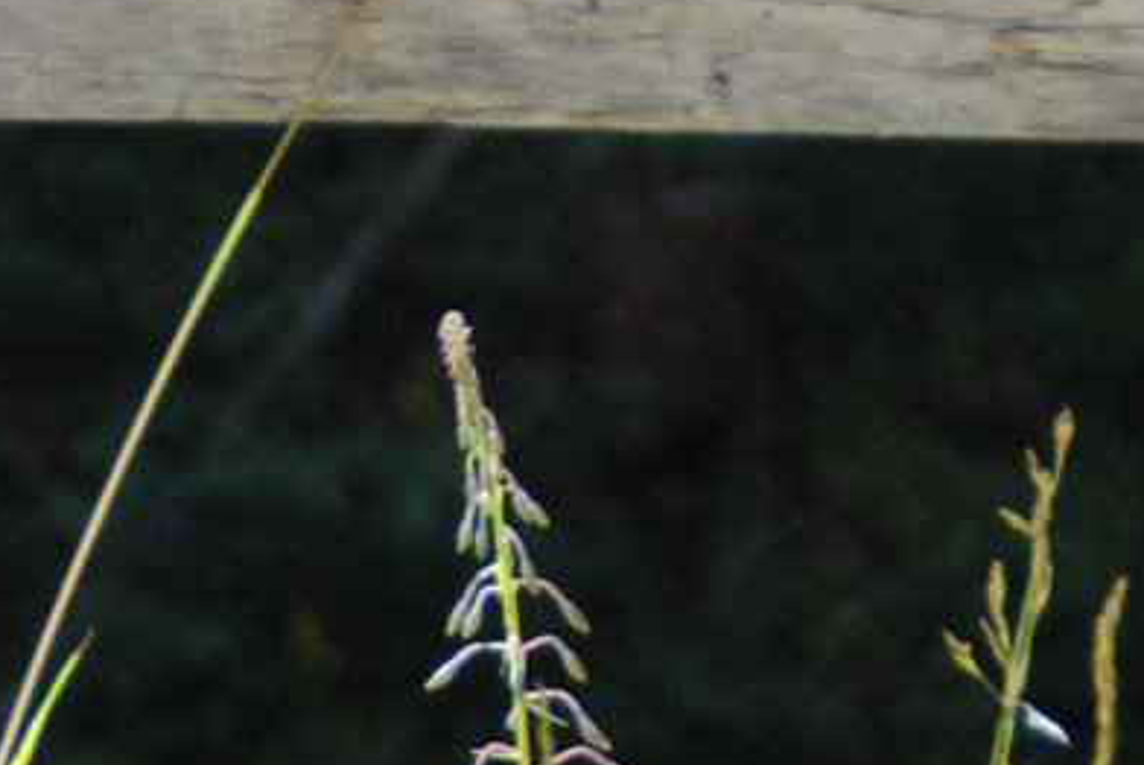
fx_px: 18686
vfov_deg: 2.3
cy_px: 839
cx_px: 102
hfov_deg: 3.5
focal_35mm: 588
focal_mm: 75
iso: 320
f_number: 5.6
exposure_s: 1/500
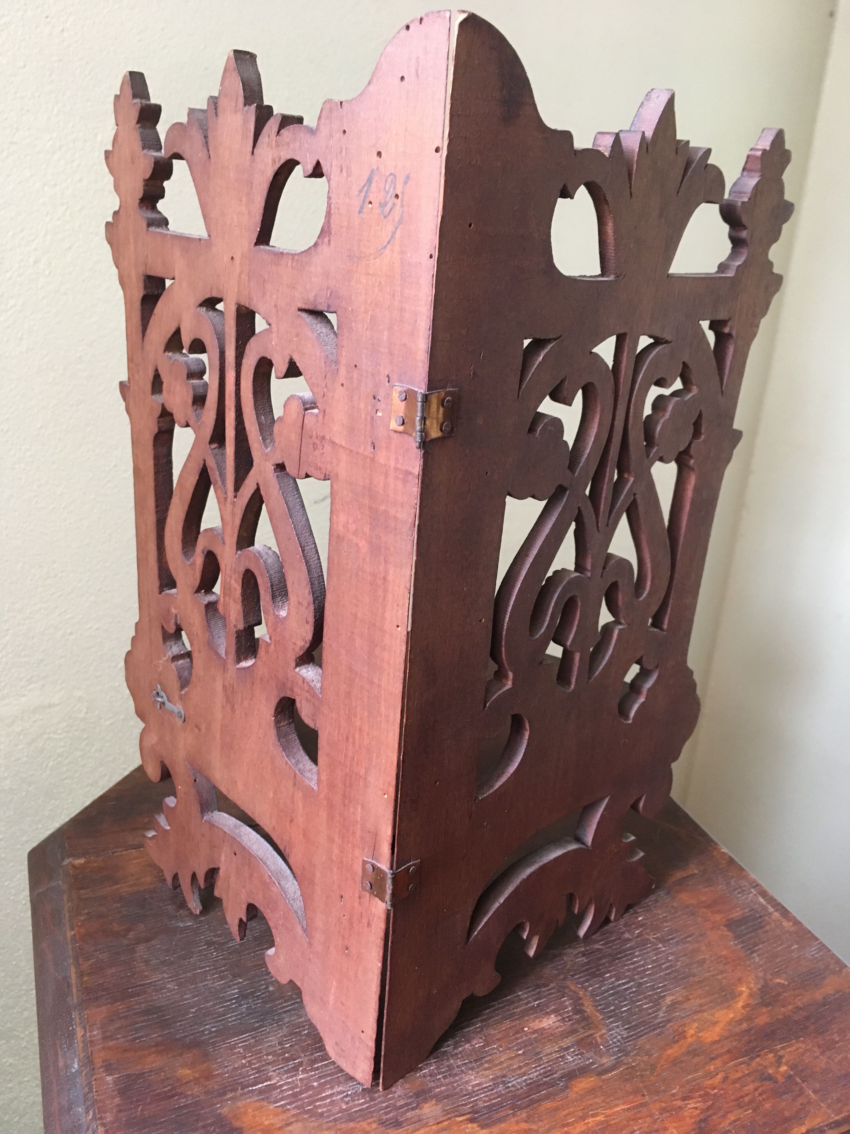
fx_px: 949
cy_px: 567
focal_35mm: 29
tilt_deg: -24.2
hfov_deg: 48.2
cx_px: 425
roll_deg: -3.2
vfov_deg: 61.7
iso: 200
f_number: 2.2
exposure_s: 1/20
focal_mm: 4.15
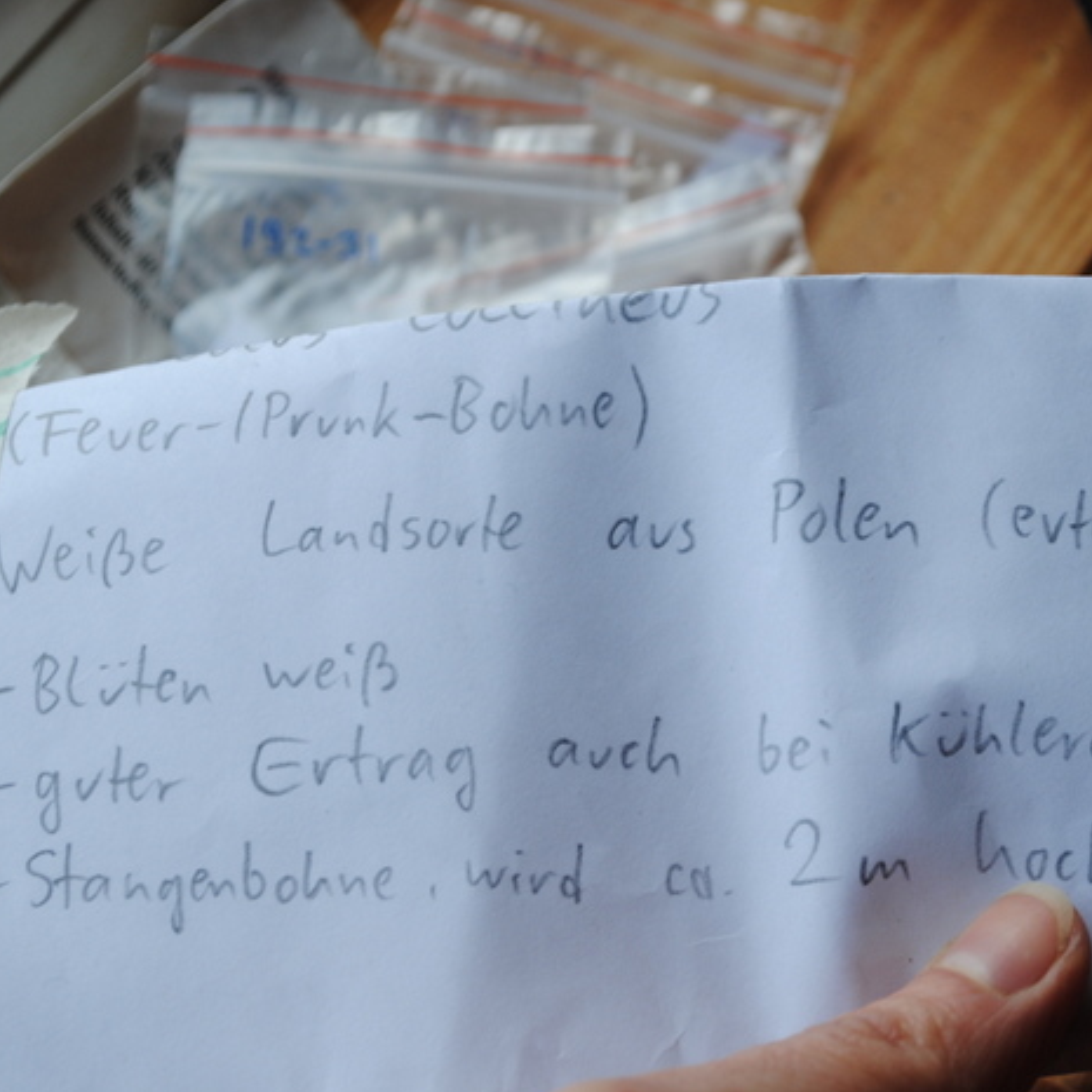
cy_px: 548
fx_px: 3770
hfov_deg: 16.4
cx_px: 759
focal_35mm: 106
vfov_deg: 16.5
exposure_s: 1/60
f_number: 8
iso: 125
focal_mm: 55
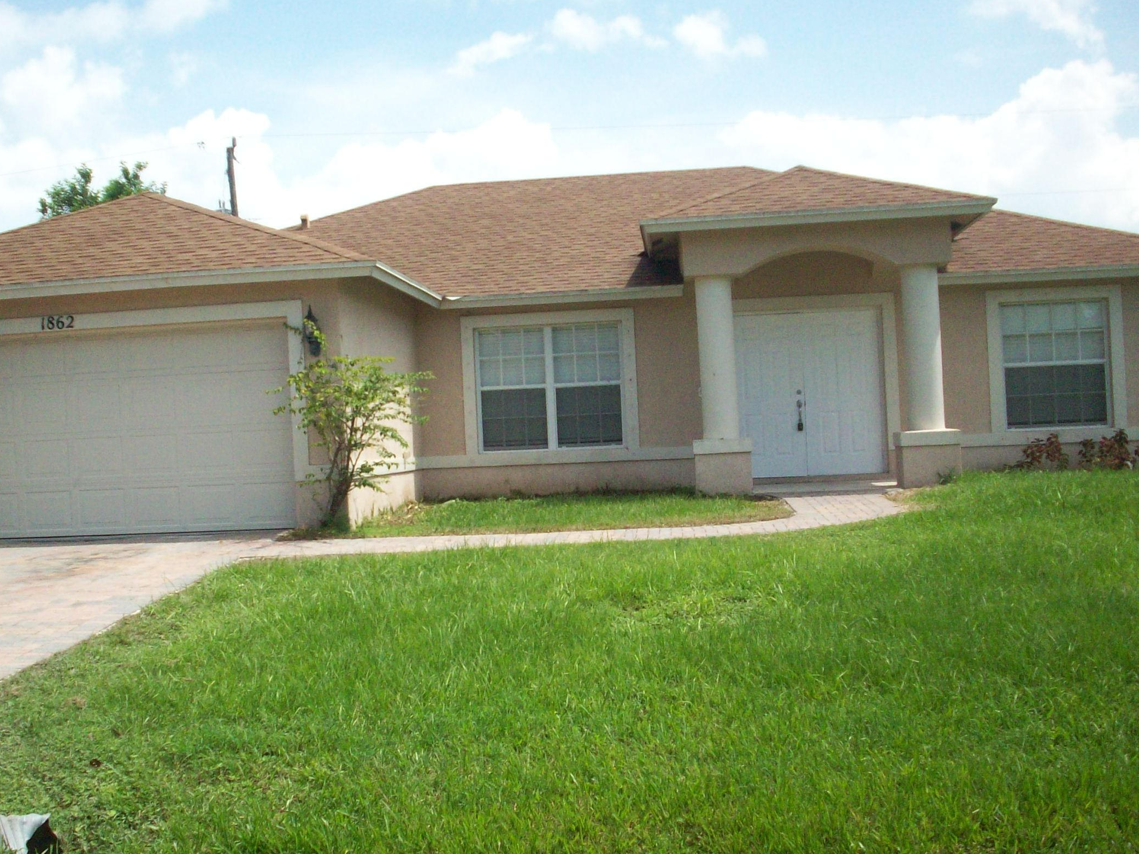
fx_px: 1514
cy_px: 477
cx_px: 439
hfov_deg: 41.0
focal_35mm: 46
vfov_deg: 31.5
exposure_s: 1/589
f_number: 5.6
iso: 200
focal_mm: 6.2
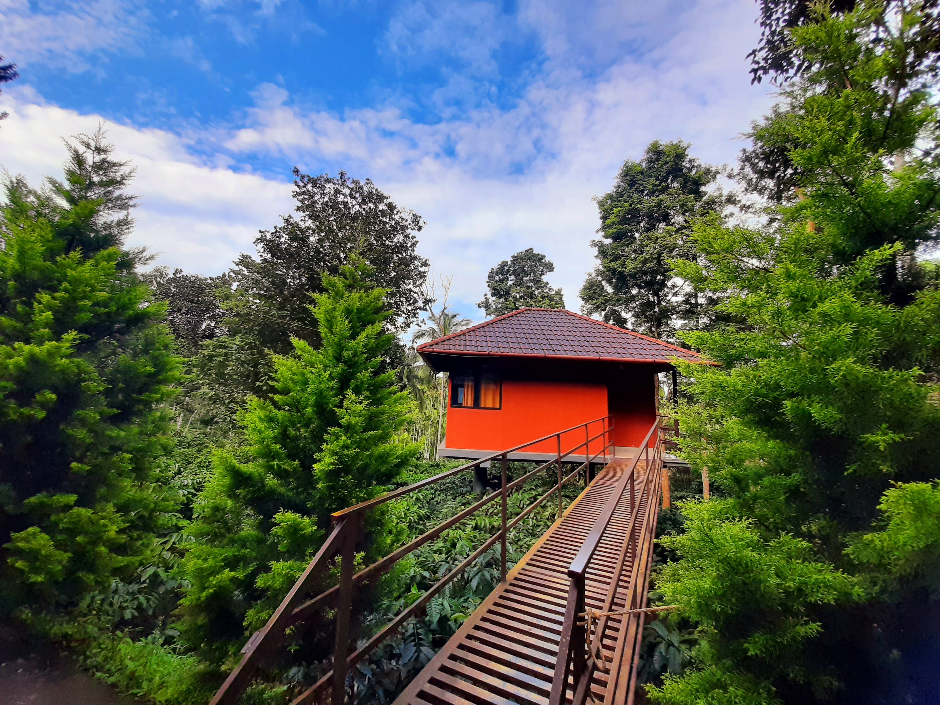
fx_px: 353
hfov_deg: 106.2
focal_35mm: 13
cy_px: 352
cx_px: 470
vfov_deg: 89.9
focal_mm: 1.42
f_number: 2.2
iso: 40
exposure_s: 1/500
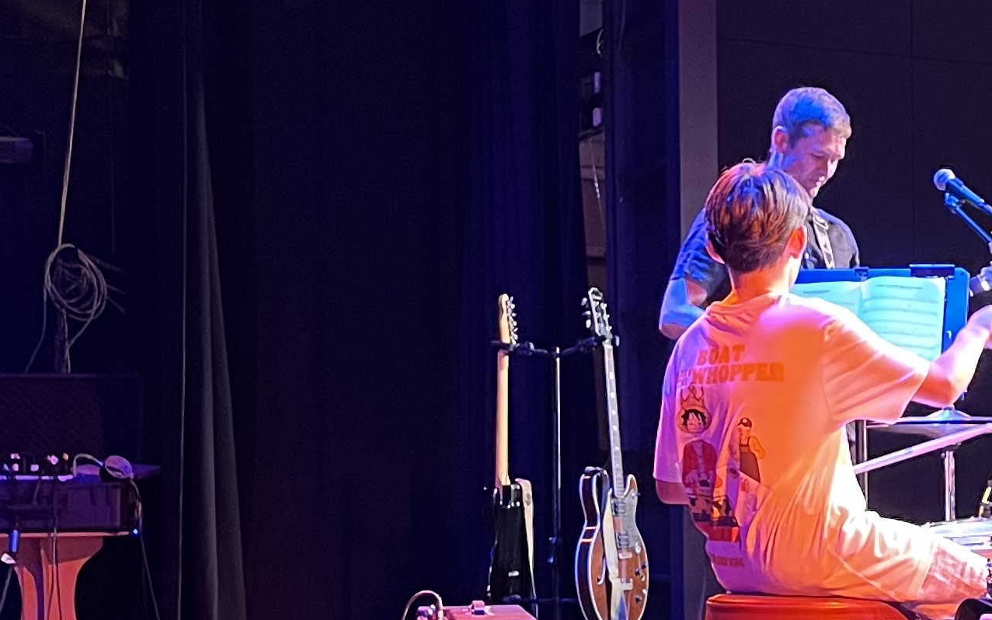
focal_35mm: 87
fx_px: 2352
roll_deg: +1.0
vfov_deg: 14.9
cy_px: 534
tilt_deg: +0.3
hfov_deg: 22.8
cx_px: 1018
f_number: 1.6
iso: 500
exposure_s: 1/43
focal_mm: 5.1
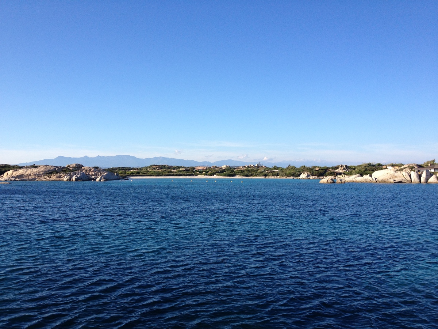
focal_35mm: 35
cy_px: 164
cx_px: 219
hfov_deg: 52.6
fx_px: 443
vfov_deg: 40.7
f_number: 2.4
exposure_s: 1/1284
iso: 64
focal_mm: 4.28
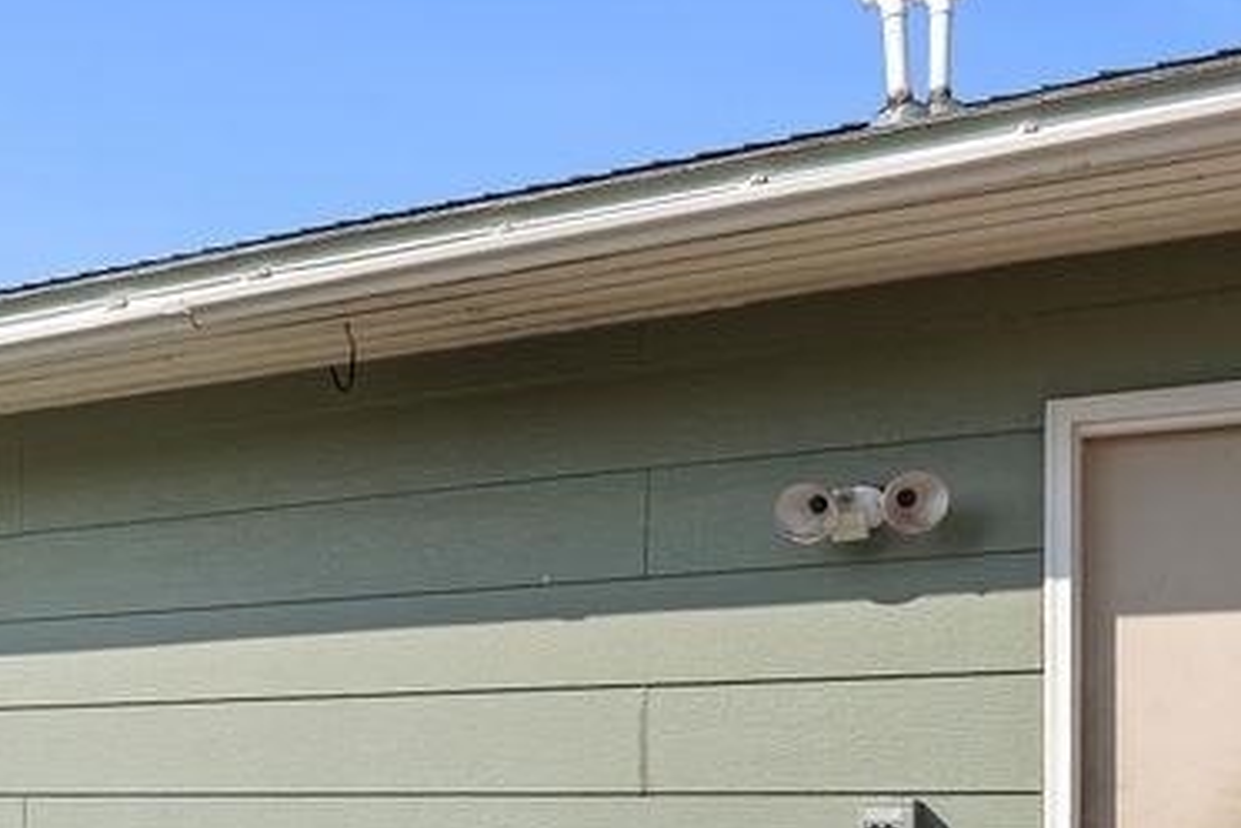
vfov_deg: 23.8
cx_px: 23
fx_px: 1896
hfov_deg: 33.4
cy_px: 780
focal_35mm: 55
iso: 100
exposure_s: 1/40
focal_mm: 20
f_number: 8
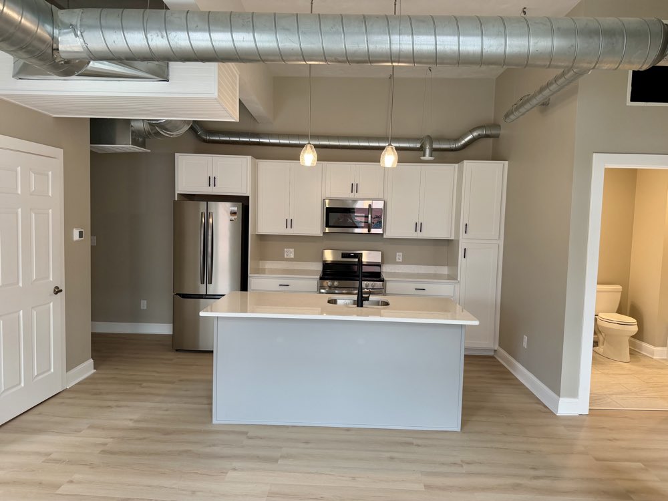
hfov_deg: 71.6
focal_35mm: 24
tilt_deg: -3.8
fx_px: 463
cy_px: 250
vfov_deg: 56.8
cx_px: 334
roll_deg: -1.7
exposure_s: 1/121
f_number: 1.78
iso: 160
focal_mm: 6.76
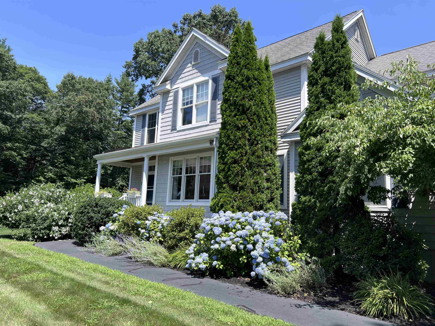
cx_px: 218
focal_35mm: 26
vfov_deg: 53.1
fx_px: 327
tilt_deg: +10.0
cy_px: 163
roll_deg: -1.9
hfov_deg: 67.3
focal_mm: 5.7
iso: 50
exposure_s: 1/1779
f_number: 1.5
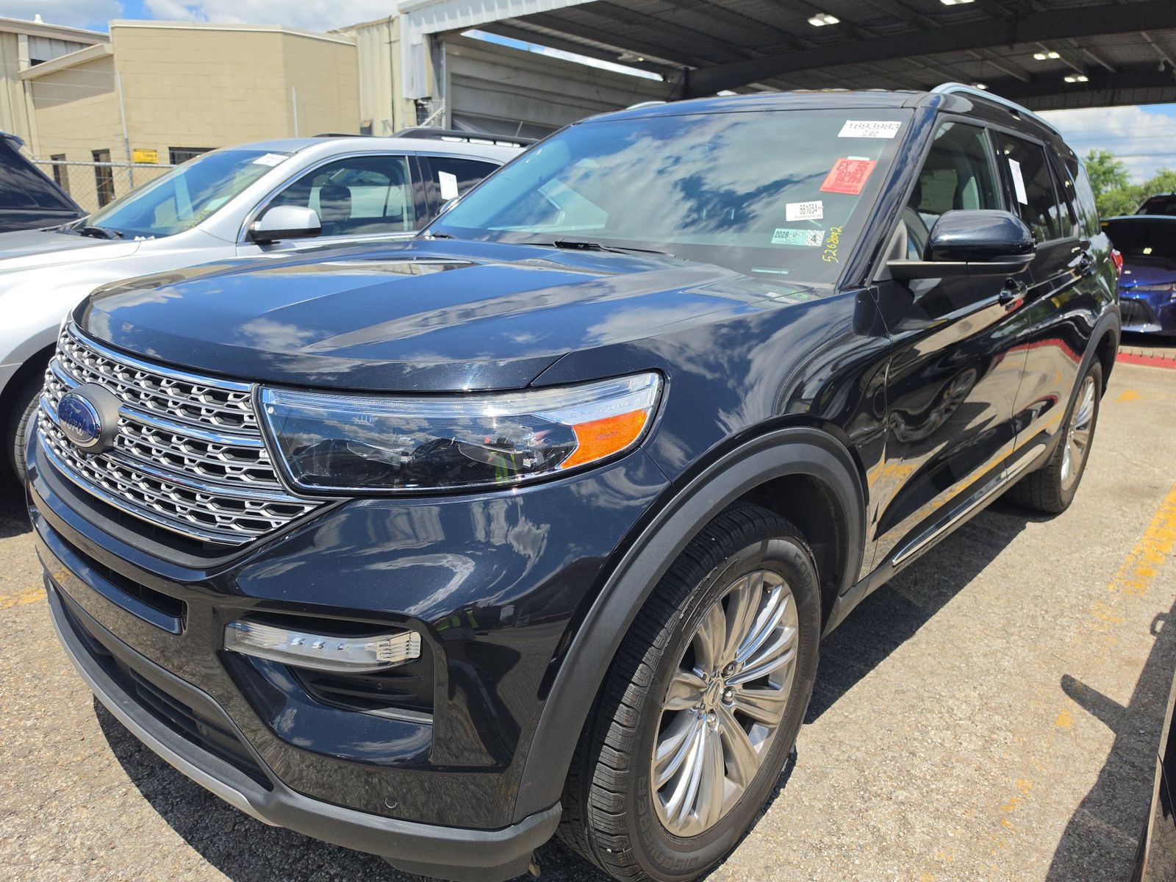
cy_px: 441
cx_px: 588
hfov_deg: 73.9
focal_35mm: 23
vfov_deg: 58.9
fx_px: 781
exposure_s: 1/6806
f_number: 1.4
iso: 63
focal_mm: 6.5
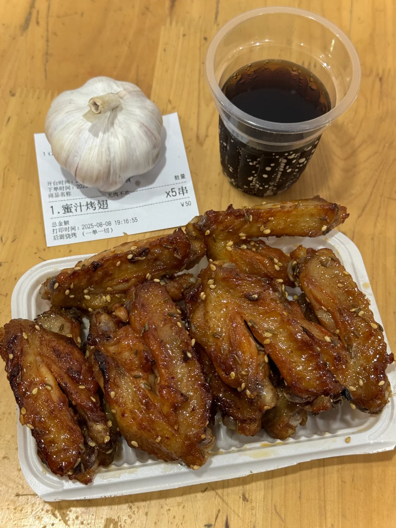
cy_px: 264
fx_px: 732
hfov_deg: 30.3
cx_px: 198
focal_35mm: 48
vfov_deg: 39.7
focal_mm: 6.76
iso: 160
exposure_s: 1/50
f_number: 1.78
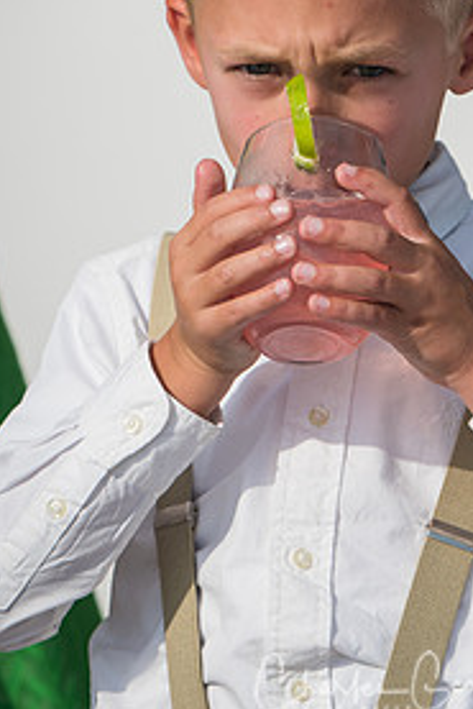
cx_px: 373
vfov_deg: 5.6
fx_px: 7184
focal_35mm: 365
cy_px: 161
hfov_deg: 3.8
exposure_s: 1/2500
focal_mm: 150
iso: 200
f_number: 4
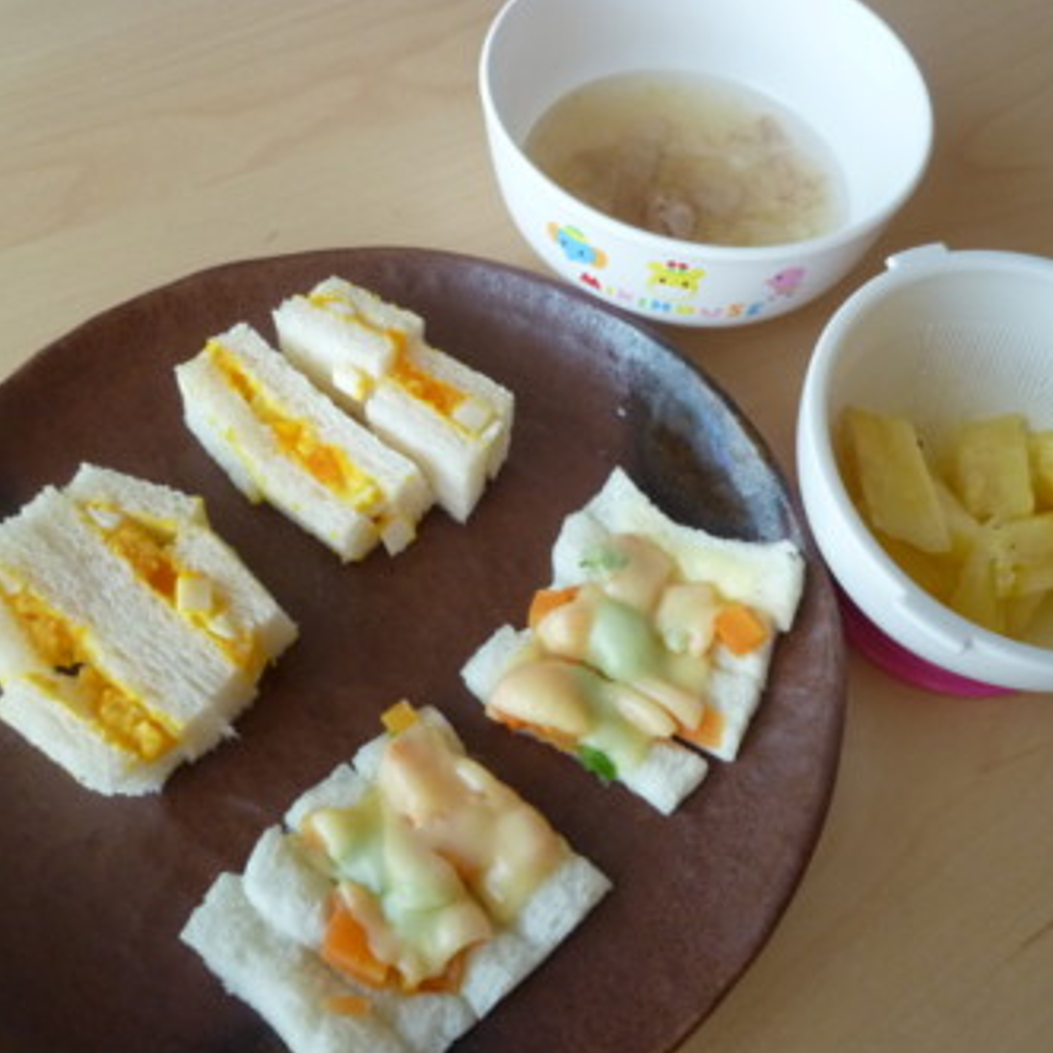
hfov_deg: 54.0
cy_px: 530
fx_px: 1032
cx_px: 561
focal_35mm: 30
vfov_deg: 54.0
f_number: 2.8
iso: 320
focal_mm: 4.5
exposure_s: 1/30
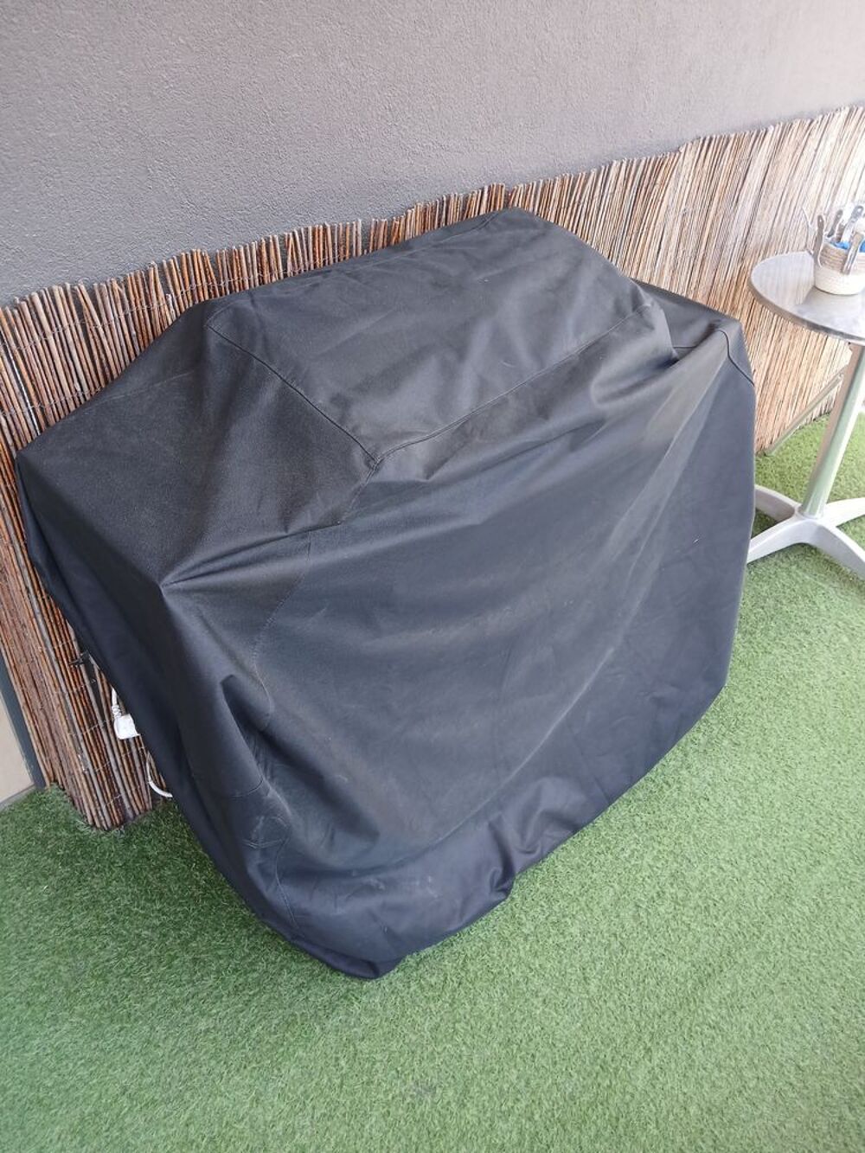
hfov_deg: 53.1
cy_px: 576
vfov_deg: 67.3
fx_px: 866
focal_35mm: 26
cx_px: 432
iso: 80
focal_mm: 3.98
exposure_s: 1/50
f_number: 1.8
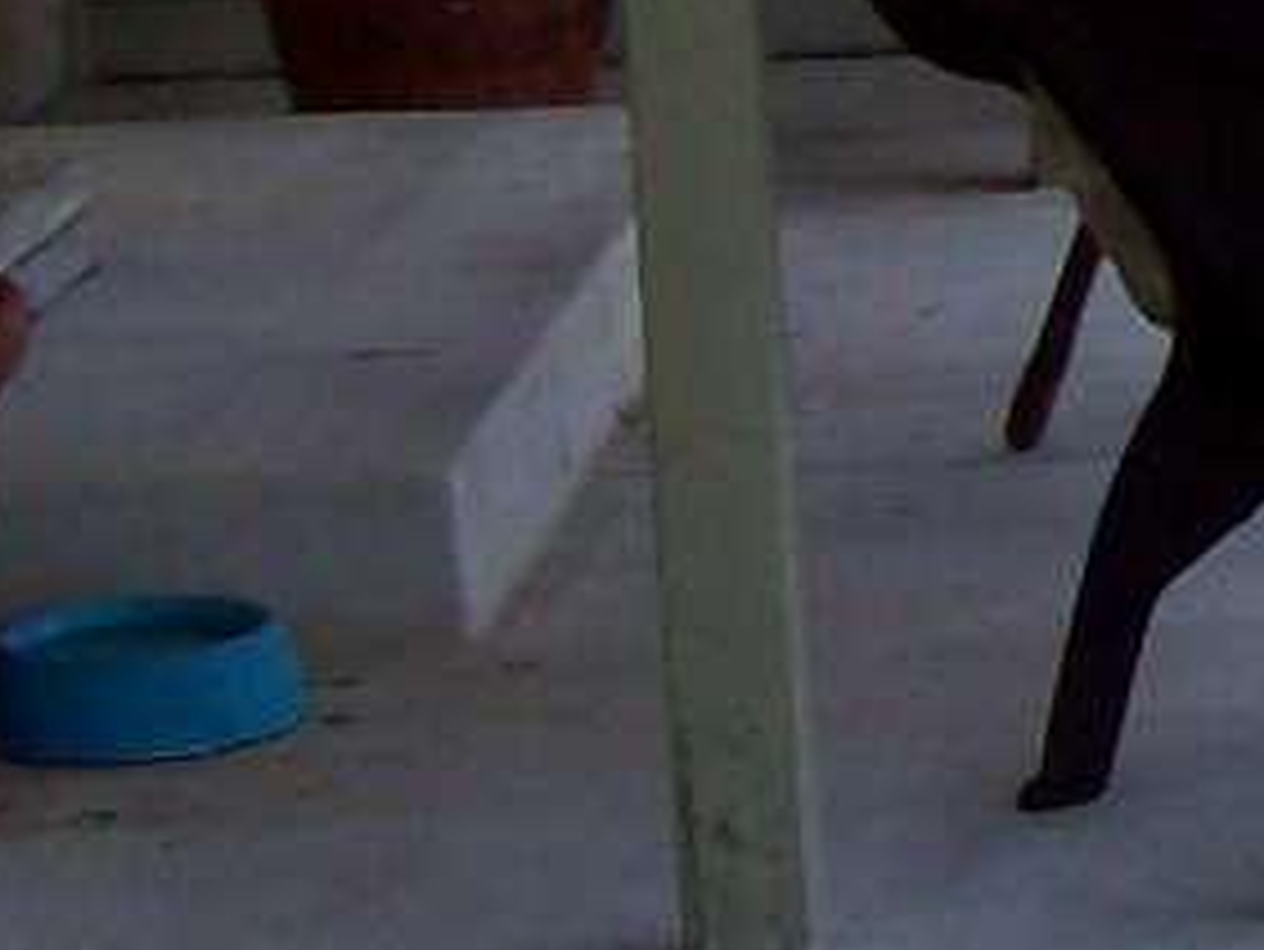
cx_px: 2636
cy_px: -635
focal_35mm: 205
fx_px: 7489
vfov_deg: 7.1
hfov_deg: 9.0
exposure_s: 1/108
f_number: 2.7
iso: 80
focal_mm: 6
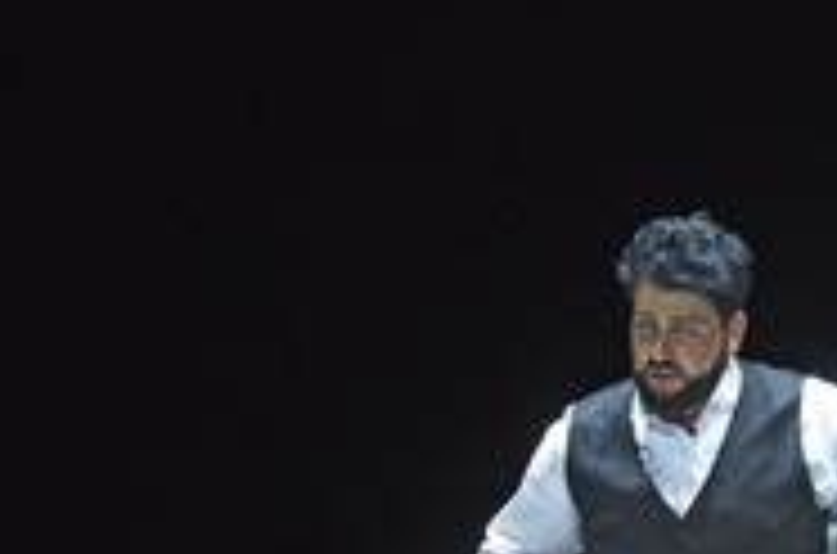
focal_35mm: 486
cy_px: 549
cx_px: 857
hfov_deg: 4.2
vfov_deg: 2.8
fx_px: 11271
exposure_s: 1/200
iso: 1600
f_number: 5
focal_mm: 200
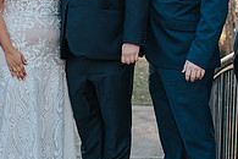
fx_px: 734
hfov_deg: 18.3
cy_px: 27
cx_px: 69
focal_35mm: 111
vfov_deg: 12.3
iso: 180
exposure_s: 1/400
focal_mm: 35
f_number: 2.8
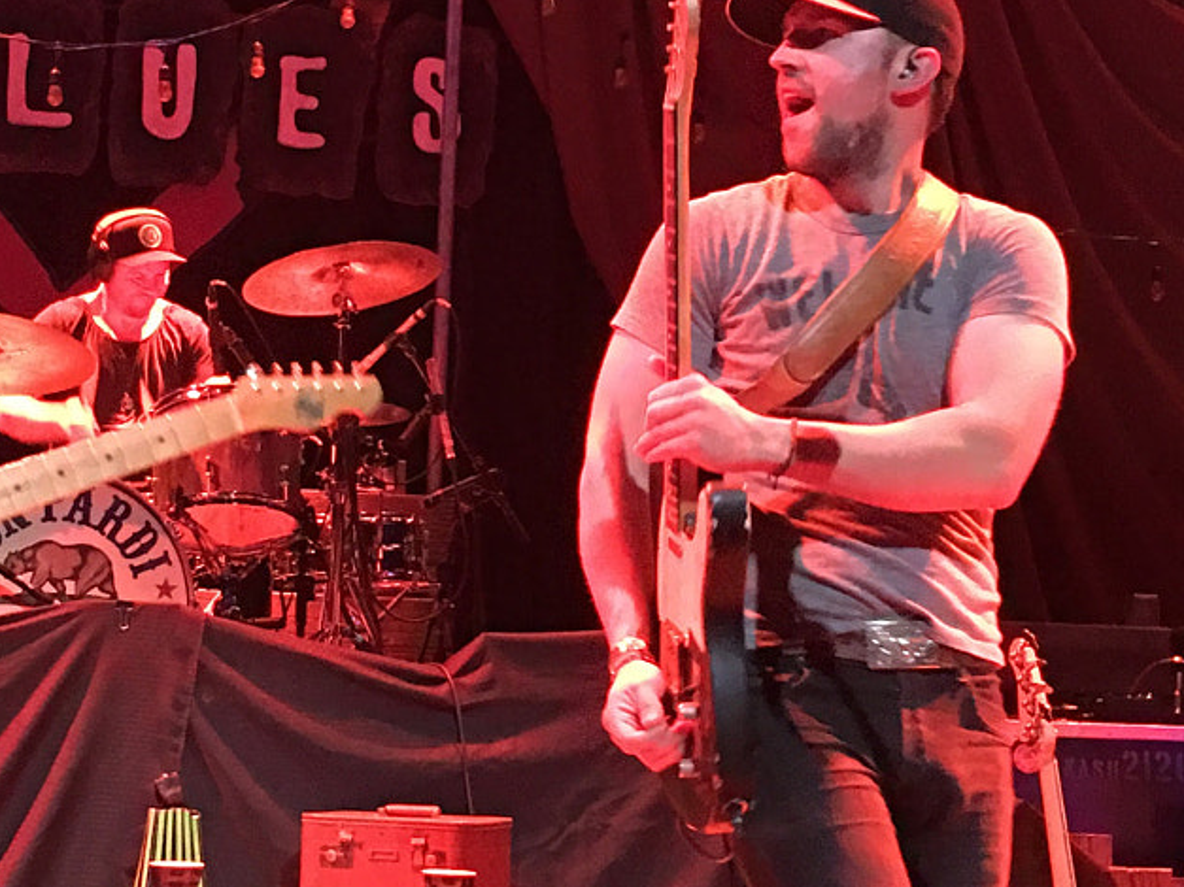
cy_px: 296
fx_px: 2531
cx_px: 368
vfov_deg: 19.8
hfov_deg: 26.1
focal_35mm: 74
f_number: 2.2
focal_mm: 4.15
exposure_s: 1/4
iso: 80
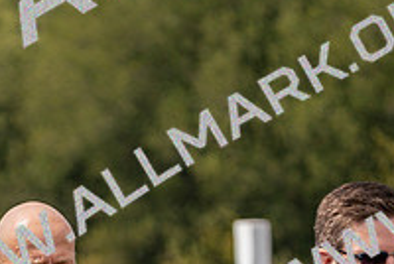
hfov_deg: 3.6
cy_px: 336
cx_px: 124
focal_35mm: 579
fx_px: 6346
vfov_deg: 2.4
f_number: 5.6
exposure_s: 1/1600
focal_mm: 200
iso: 250
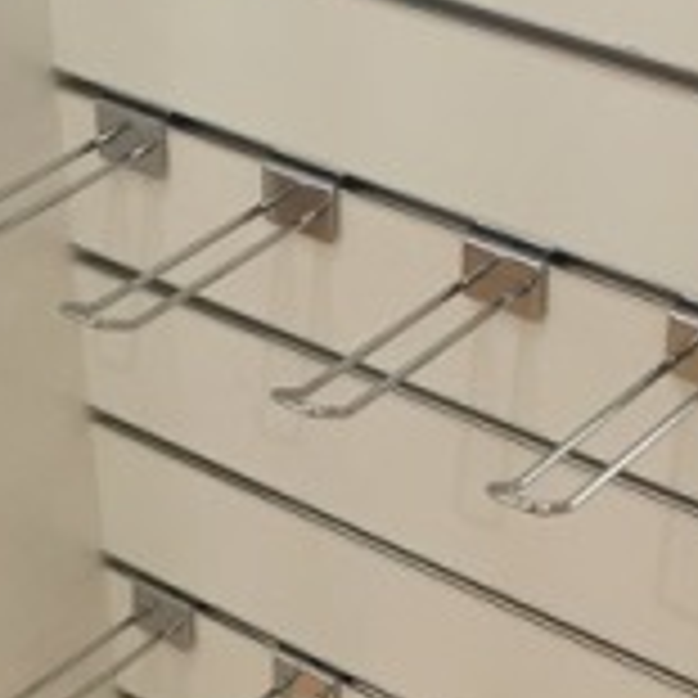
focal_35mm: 106
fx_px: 2418
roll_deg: +4.7
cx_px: 189
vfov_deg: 16.4
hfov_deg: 16.4
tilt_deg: -34.6
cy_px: 369
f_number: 2.2
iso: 32
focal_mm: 4.15
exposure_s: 1/33
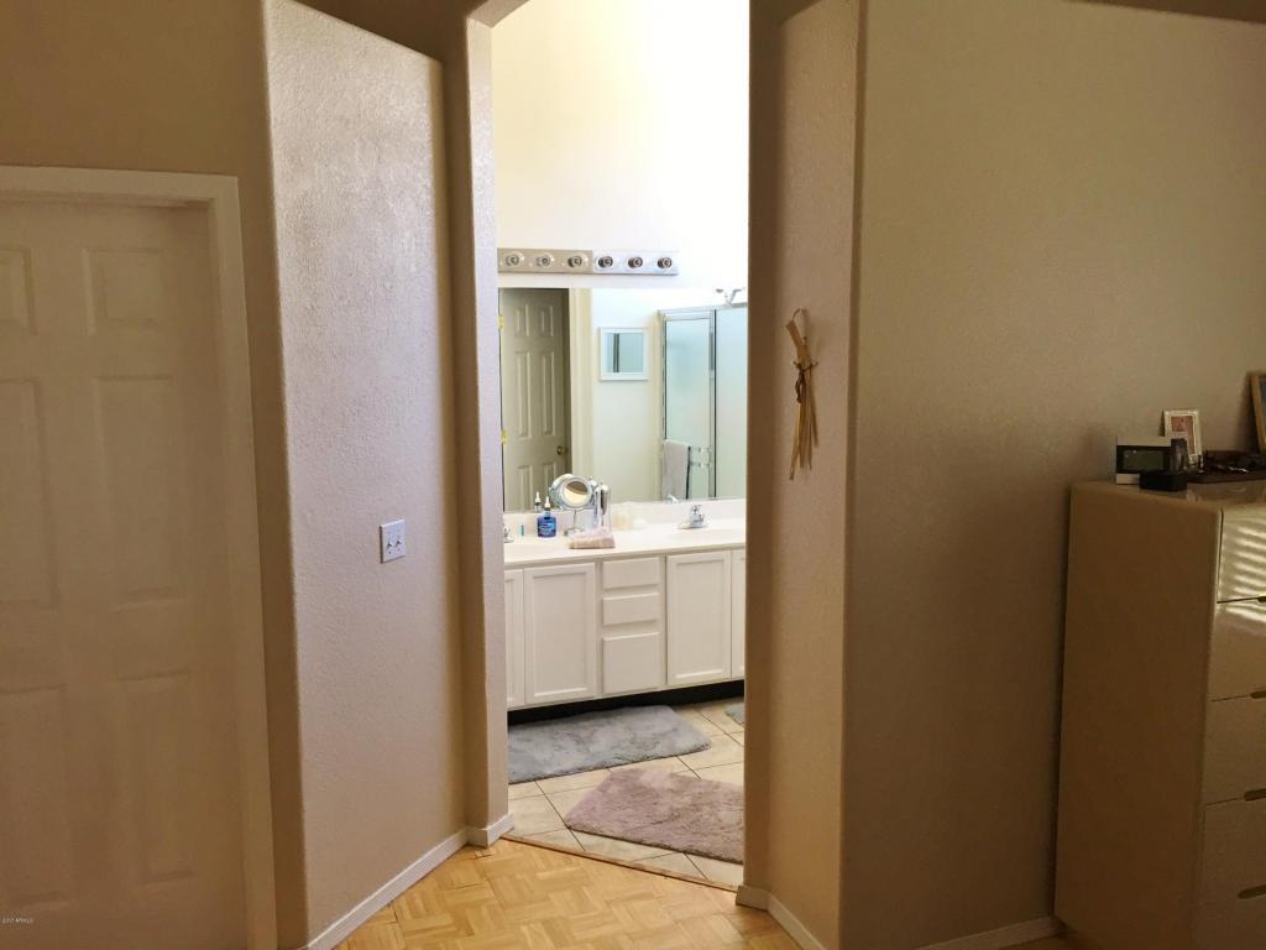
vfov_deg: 48.2
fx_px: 1061
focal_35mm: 29
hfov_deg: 61.7
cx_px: 633
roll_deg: -0.3
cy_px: 475
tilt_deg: -8.4
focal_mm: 4.15
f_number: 2.2
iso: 40
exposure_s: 1/30
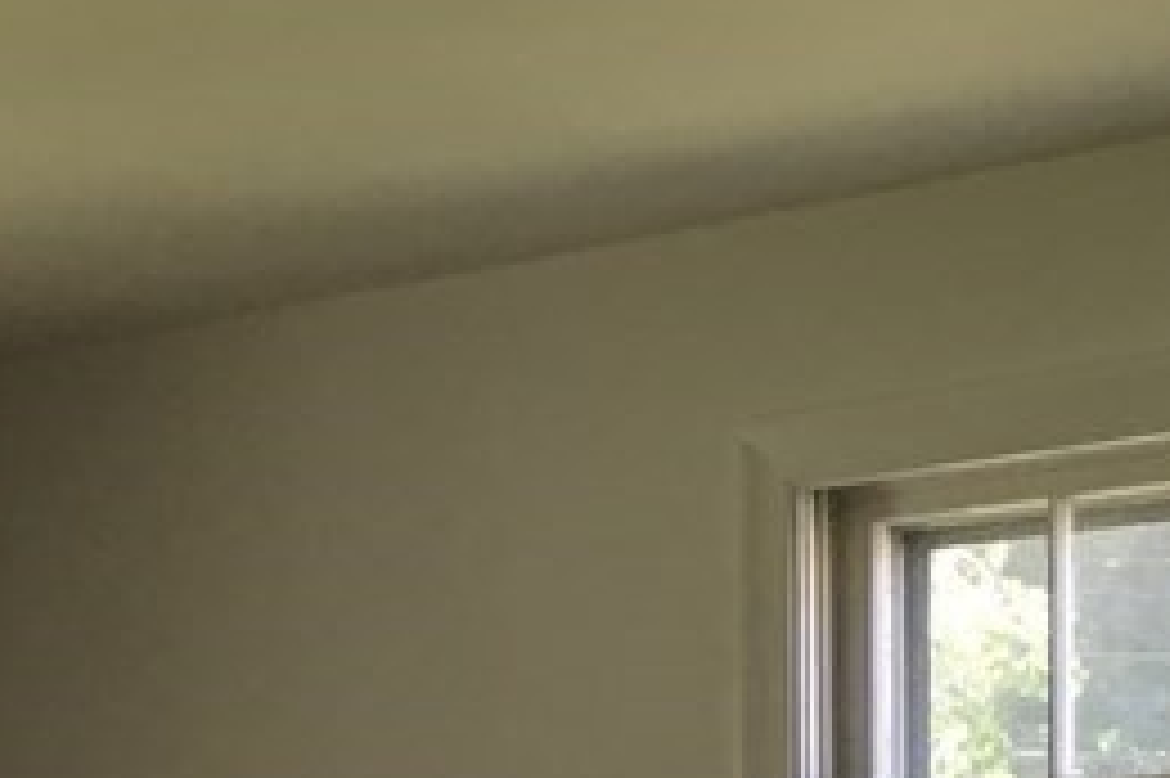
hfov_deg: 17.0
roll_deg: +1.4
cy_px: 1349
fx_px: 3865
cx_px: 158
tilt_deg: -2.9
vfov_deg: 10.8
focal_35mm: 119
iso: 32
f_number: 2.2
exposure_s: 1/30
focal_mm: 4.15
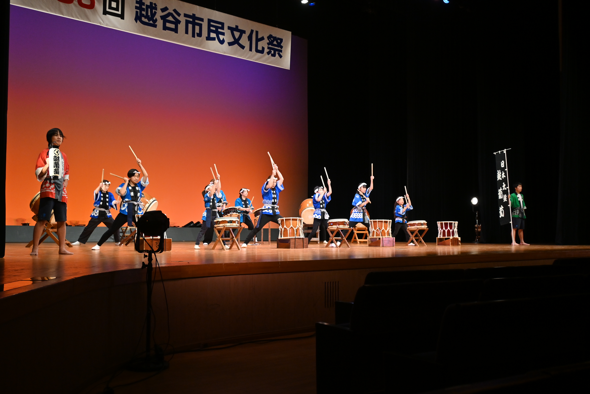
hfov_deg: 48.7
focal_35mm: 40
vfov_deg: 33.6
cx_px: 295
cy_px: 197
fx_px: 651
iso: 1100
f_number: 4.5
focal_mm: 26.5
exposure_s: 1/125
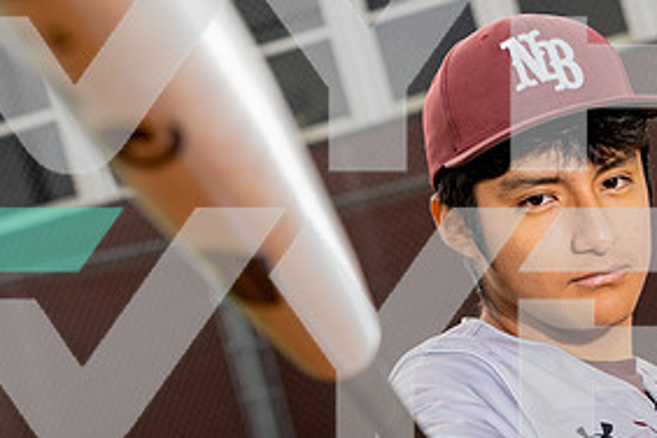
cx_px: 473
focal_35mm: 138
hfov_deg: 14.8
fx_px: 2518
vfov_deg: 9.9
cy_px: 332
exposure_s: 1/250
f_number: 5
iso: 100
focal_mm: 67
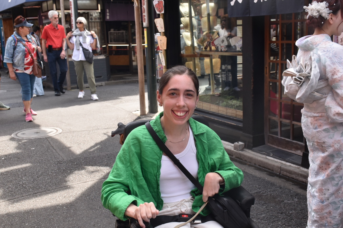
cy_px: 114
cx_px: 172
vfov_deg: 33.0
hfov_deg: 47.9
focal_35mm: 40
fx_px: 386
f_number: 8
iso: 360
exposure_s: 1/250
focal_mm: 27
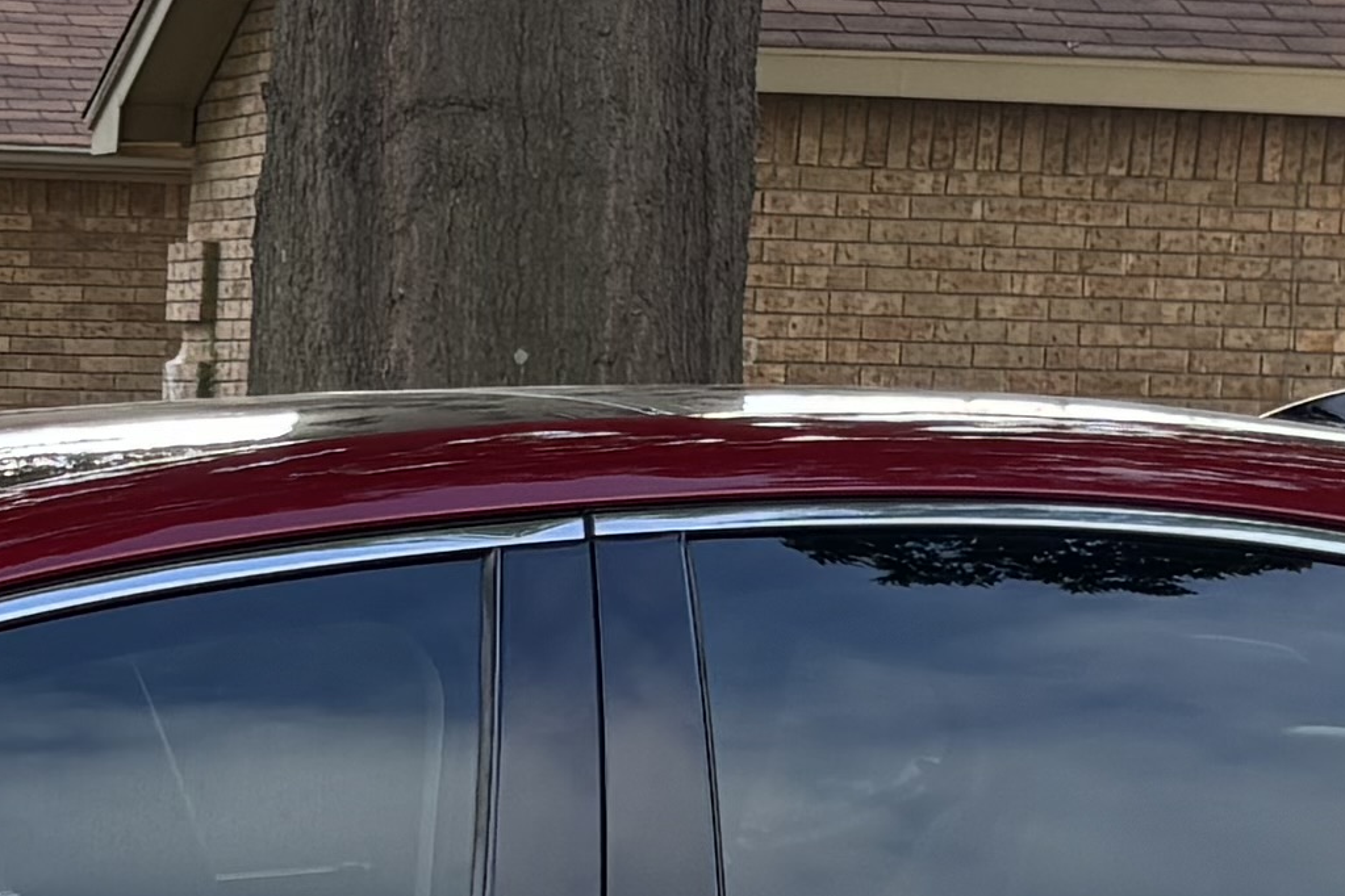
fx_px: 5641
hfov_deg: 13.2
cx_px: -256
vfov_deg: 8.8
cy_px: 1439
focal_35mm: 151
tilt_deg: -10.3
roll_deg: -1.5
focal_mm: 5.96
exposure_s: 1/493
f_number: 1.6
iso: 50
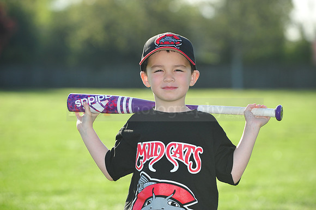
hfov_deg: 14.2
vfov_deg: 9.5
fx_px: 1272
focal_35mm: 145
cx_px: 158
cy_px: 105
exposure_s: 1/1250
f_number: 5
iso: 400
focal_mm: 145
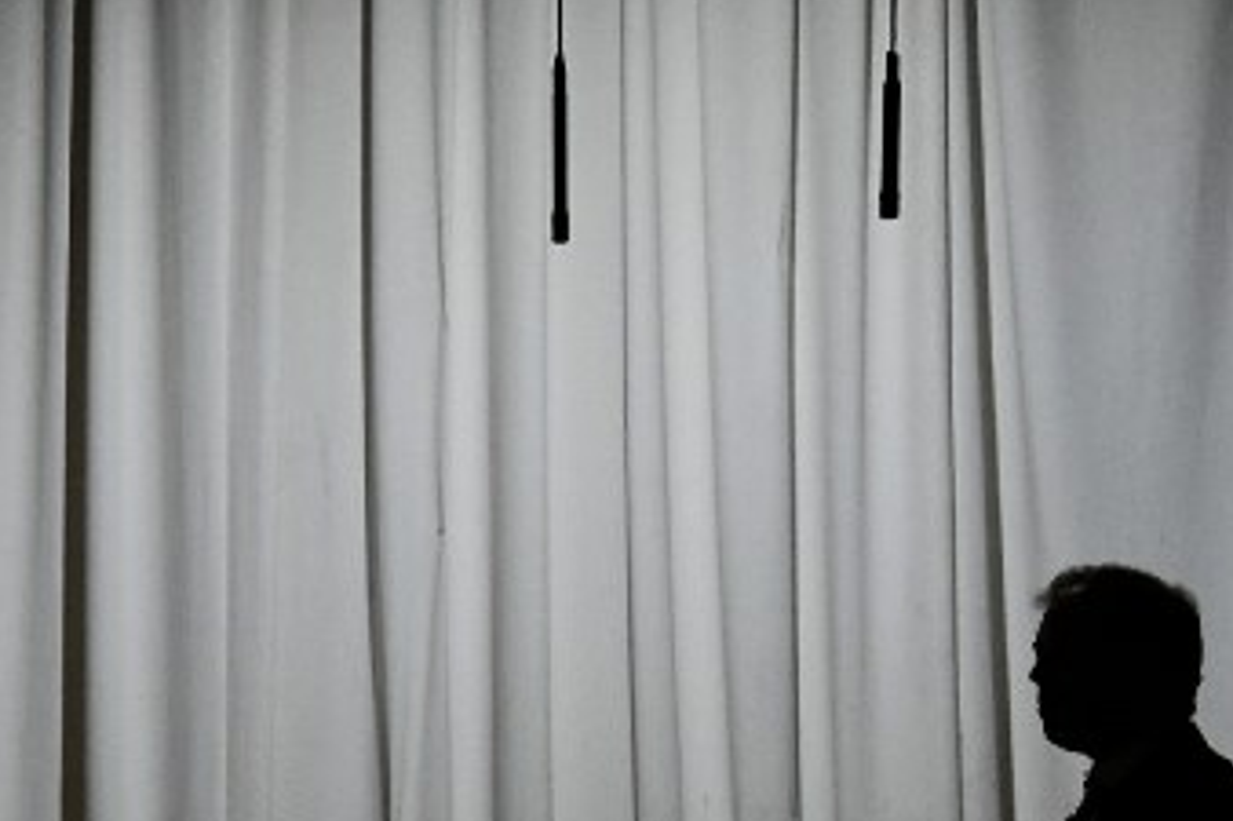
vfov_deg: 6.0
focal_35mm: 227
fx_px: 7771
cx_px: -503
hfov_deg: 8.9
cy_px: 982
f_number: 5
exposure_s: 1/125
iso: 2200
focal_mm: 50
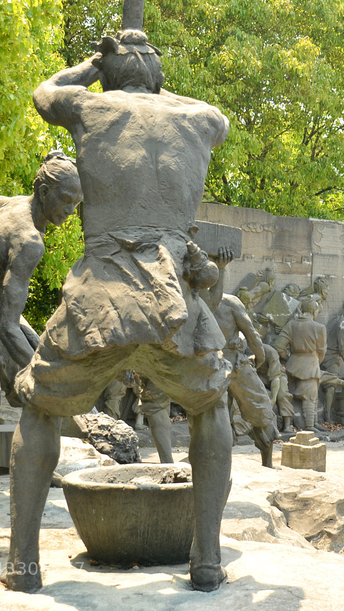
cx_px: 246
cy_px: 306
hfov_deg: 20.0
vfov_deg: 35.0
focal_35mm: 60
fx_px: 970
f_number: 6.3
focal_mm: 25
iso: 100
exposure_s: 1/50
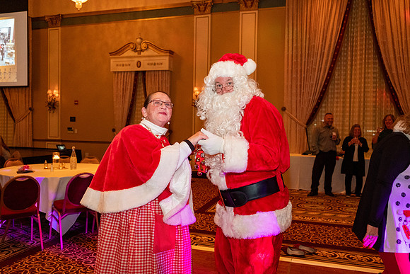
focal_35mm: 29
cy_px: 137
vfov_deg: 45.0
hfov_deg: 63.6
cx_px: 205
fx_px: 330
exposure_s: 1/125
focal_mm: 19.6
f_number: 2.8
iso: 2500
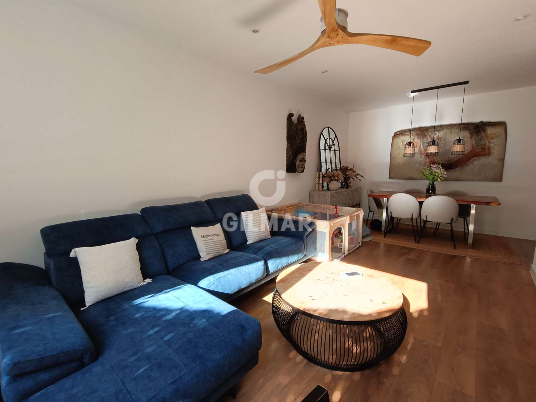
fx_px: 248
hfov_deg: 94.5
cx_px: 268
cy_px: 201
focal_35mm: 16
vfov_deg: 78.1
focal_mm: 1.68
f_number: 2.2
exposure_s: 1/100
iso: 125
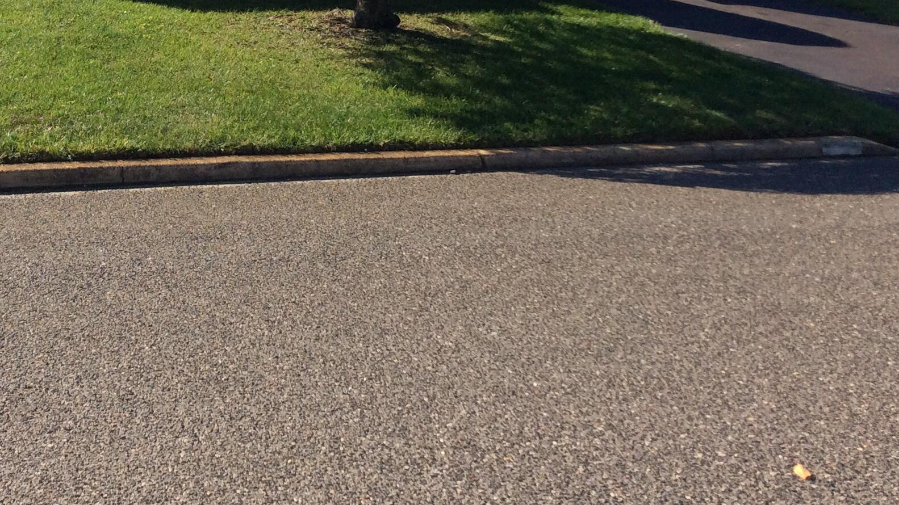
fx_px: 1359
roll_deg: -0.1
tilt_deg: -5.6
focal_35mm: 57
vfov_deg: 20.5
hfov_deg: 35.7
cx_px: 219
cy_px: 18
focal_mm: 3.3
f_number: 2.4
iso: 32
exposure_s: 1/986
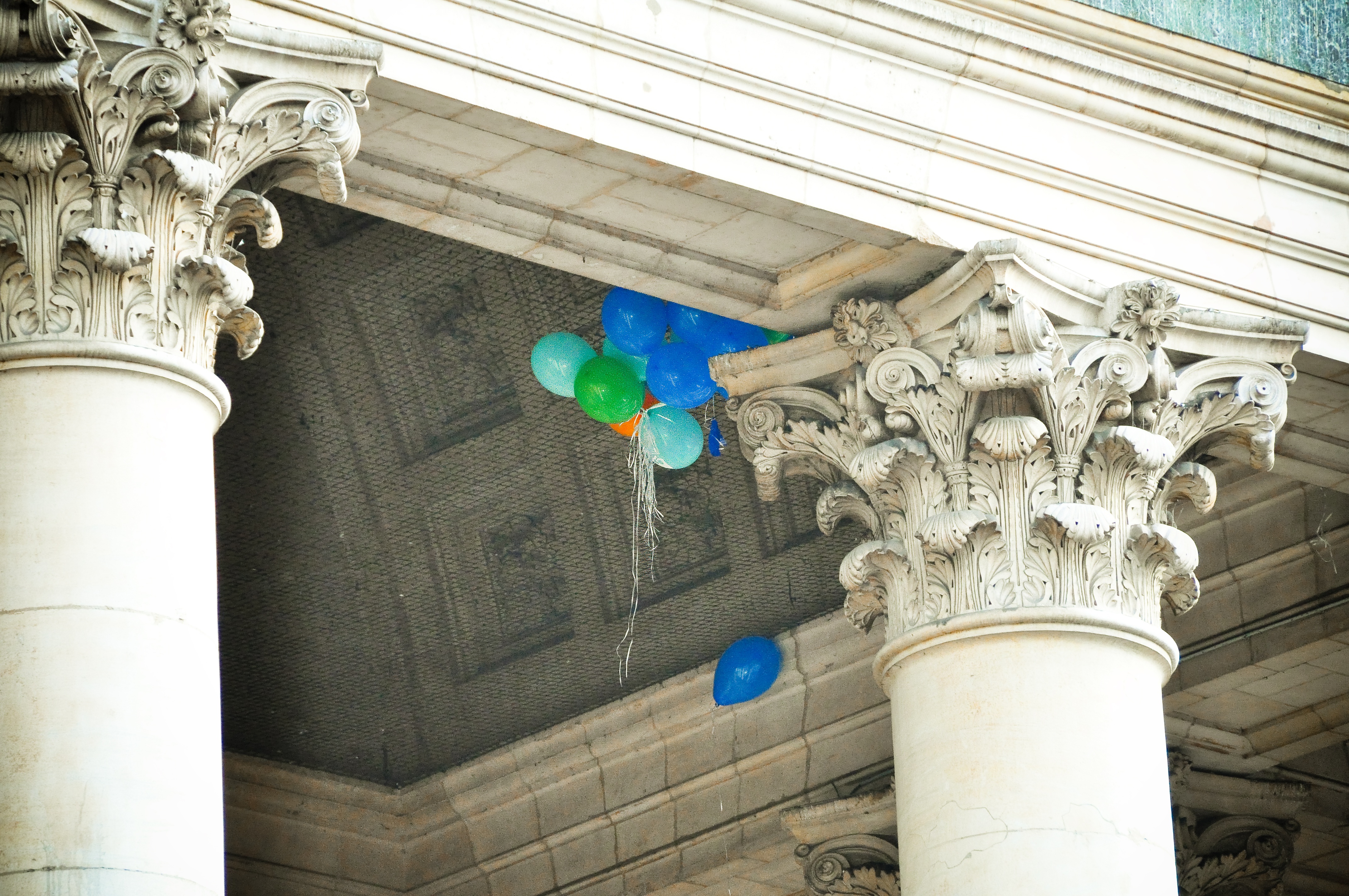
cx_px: 674
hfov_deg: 8.1
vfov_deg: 5.4
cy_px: 448
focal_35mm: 255
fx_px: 9544
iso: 1600
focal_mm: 170
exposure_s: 1/400
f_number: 8
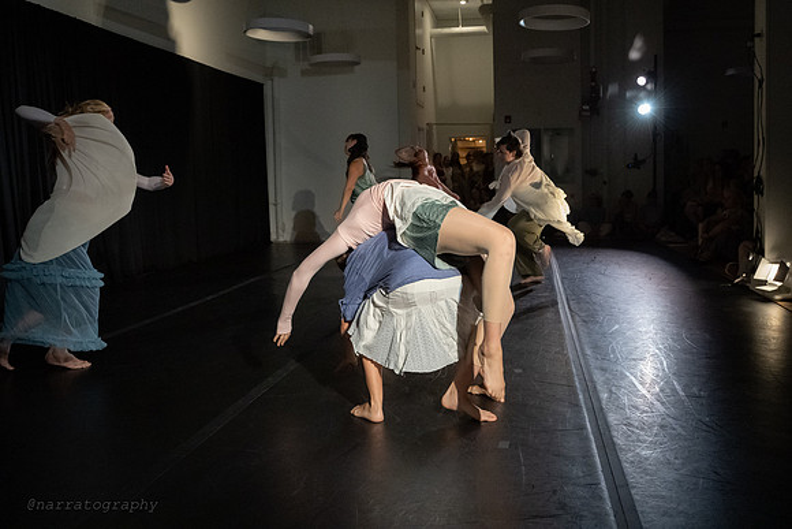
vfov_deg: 39.9
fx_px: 725
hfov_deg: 56.9
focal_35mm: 33
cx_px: 466
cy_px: 218
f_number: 5
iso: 6400
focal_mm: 28
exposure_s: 1/400
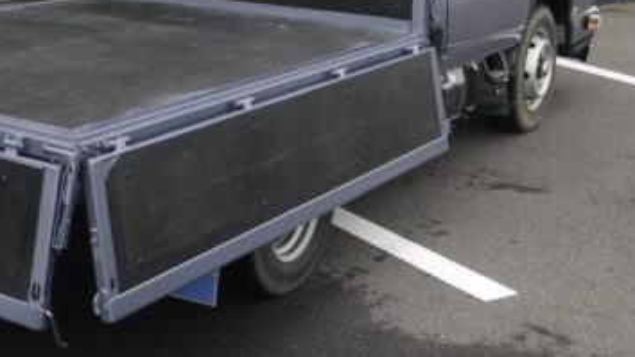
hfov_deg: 29.2
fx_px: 1195
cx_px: 140
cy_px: 18
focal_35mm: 71
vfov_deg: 16.7
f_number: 5.6
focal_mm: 18
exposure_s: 1/200
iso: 160
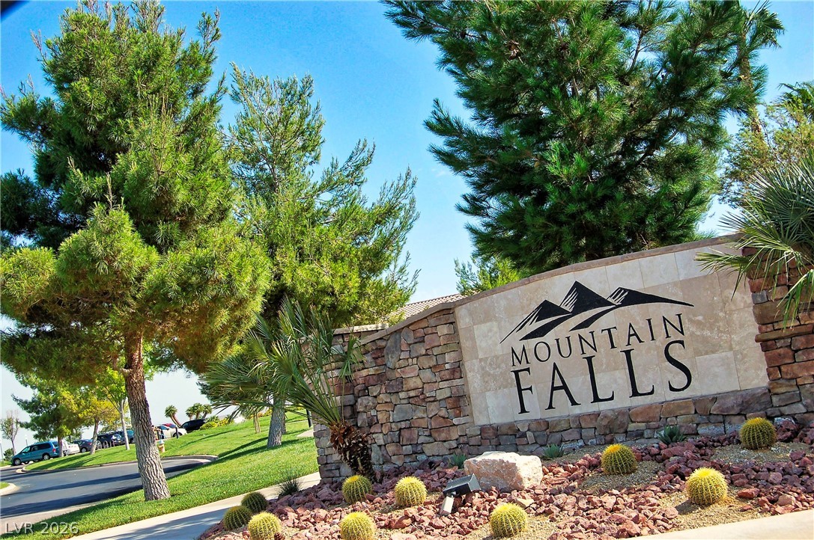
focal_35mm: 48
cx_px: 407
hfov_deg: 41.2
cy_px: 270
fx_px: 1084
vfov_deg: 28.0
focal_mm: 32
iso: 200
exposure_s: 1/320
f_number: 9
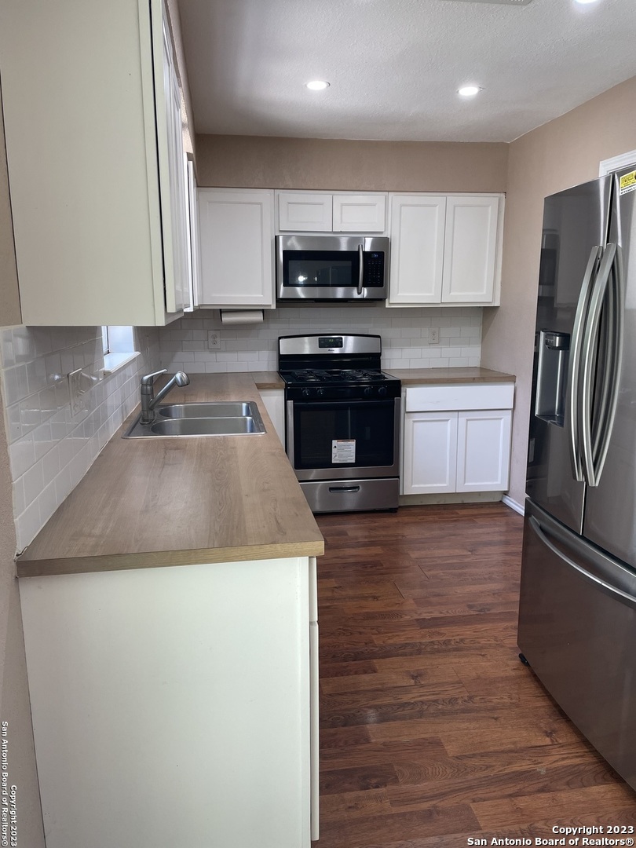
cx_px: 318
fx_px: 637
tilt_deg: -10.5
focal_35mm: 26
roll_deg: +0.6
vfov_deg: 67.3
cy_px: 424
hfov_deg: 53.1
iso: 80
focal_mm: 4.2
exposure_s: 1/120
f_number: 1.6
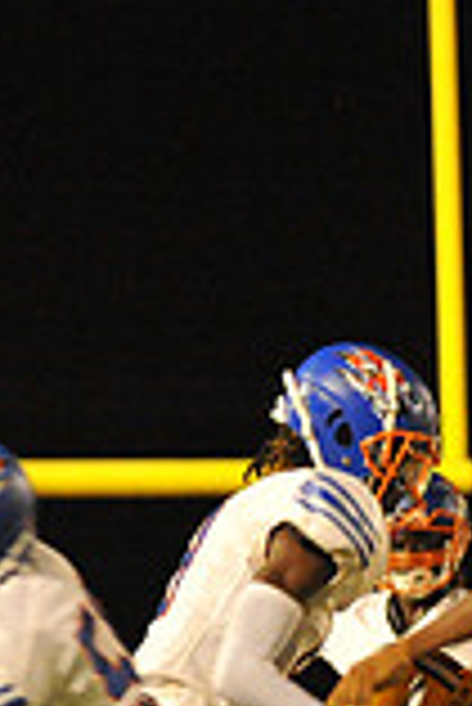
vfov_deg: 2.8
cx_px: 1088
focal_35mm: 739
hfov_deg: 1.9
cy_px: 737
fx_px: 14501
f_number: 5.6
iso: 6400
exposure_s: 1/200
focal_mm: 200
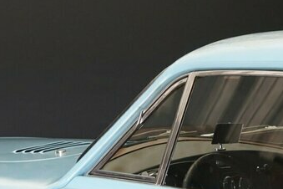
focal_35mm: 163
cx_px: 119
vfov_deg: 8.4
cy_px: 144
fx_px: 1281
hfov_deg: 12.6
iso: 800
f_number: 6.3
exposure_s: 1/15
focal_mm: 46
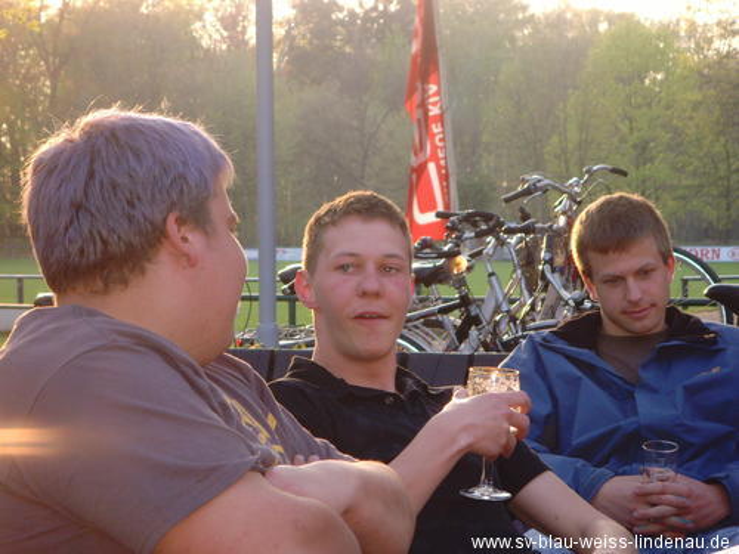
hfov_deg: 16.8
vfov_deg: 12.7
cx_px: 370
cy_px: 277
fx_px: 2498
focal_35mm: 117
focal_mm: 19.8
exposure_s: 1/90
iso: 160
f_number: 4.5
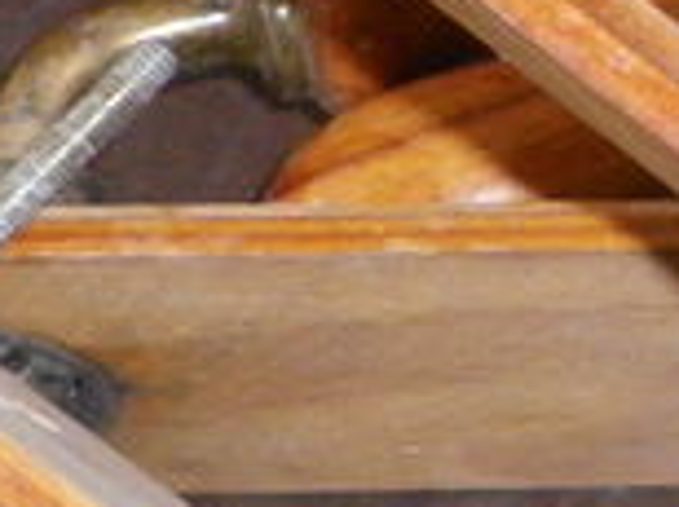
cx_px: 1107
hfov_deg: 10.4
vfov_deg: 8.1
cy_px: 428
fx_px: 3564
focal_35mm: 182
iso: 320
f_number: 2.6
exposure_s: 1/60
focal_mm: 4.9
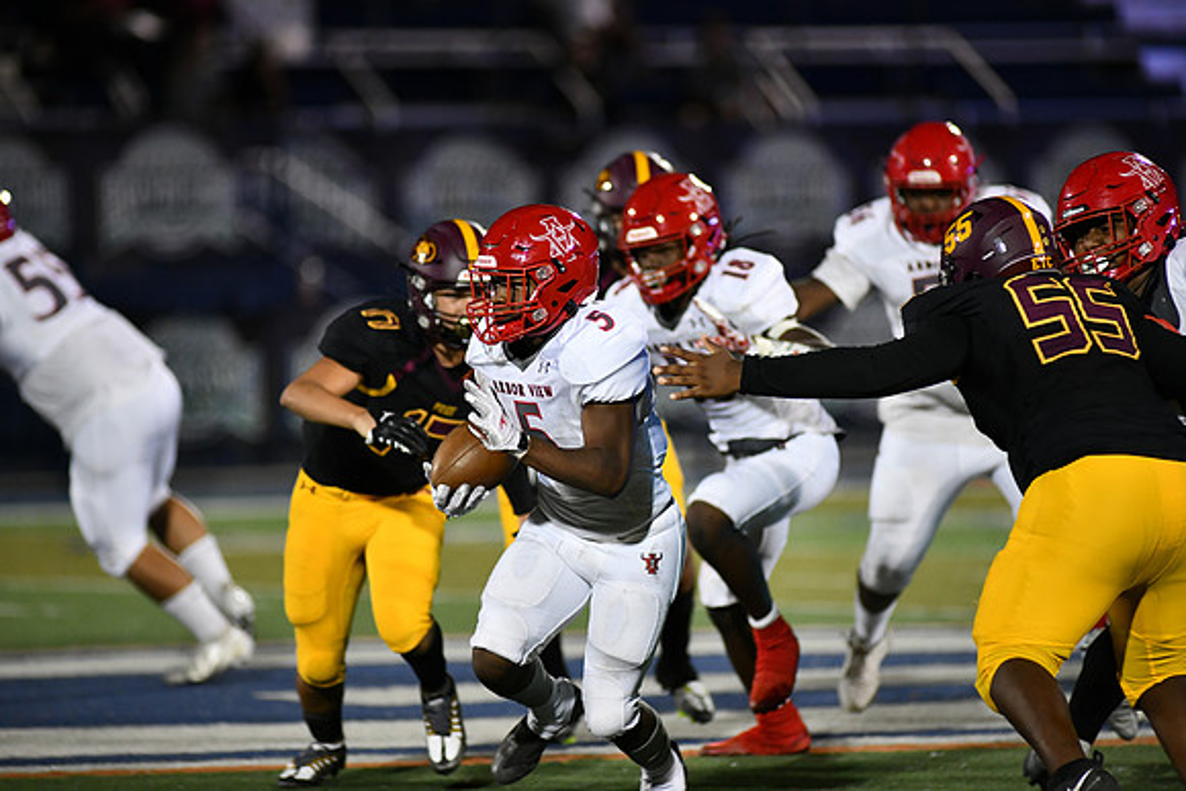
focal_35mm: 300
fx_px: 9885
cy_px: 396
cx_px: 593
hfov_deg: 6.9
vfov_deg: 4.6
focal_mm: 300
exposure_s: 1/1000
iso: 2200
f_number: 2.8
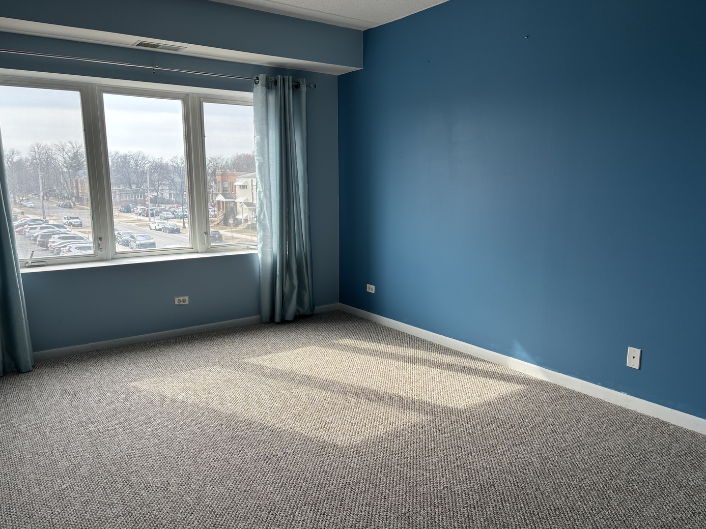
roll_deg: -0.1
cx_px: 356
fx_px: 551
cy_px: 270
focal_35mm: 27
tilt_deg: -8.4
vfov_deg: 51.3
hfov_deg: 65.3
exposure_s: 1/229
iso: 40
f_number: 1.6
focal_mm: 5.96
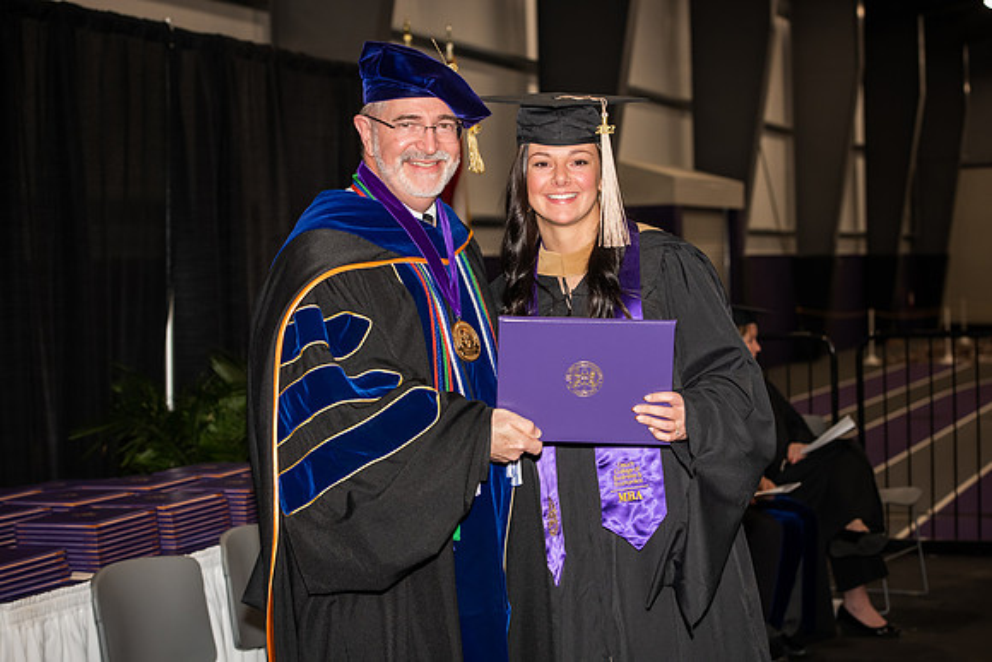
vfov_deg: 19.5
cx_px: 496
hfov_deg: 28.8
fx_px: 1929
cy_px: 331
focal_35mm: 70
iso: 1000
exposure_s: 1/200
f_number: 5.6
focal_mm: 70
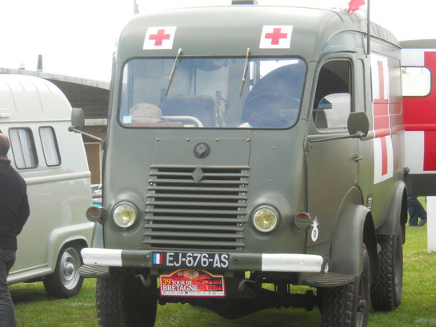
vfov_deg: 15.6
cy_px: 187
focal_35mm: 95
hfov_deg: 20.6
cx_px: 238
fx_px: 1197
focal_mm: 13.2
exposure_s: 1/250
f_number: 4.4
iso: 200
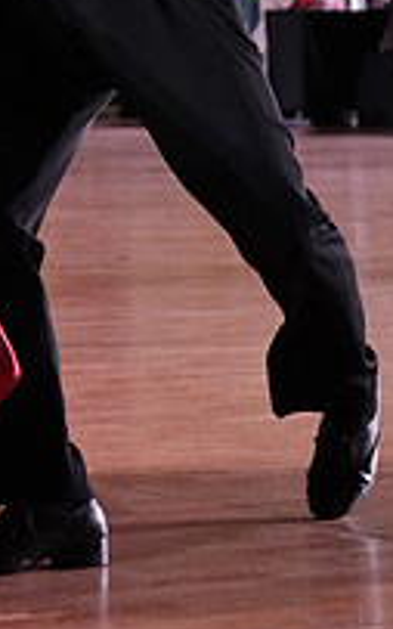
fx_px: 3699
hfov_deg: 6.0
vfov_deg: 9.6
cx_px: -156
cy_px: -115
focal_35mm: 216
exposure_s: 1/320
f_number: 5
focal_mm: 74
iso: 5000
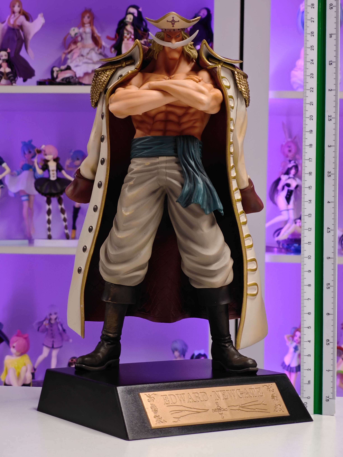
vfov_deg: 24.4
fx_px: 1057
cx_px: 172
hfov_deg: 18.4
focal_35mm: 80
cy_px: 228
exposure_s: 1/17.6
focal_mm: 7.48
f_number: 2.4
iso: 400
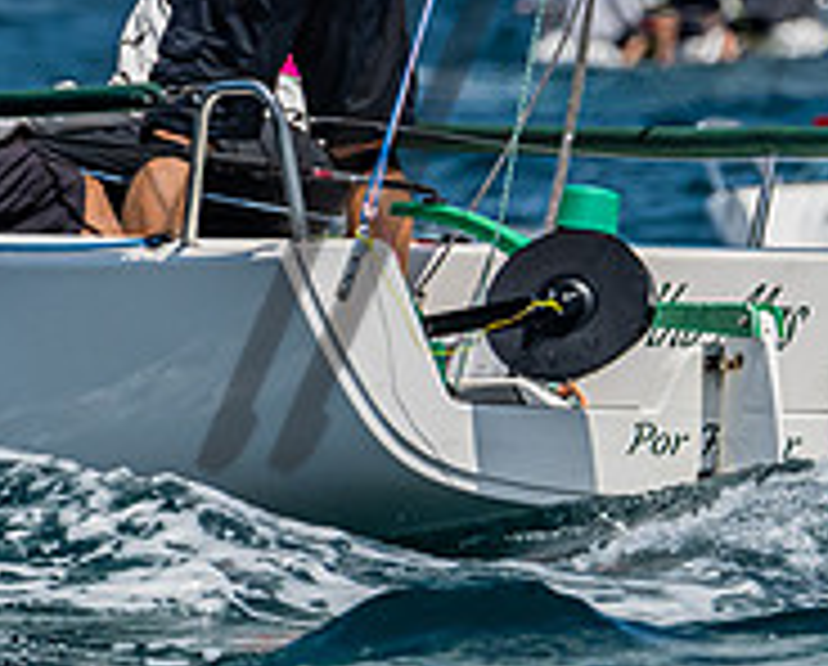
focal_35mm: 1479
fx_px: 36321
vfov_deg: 1.1
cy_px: -57
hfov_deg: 1.3
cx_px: 500
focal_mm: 340
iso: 400
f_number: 6.3
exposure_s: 1/2500
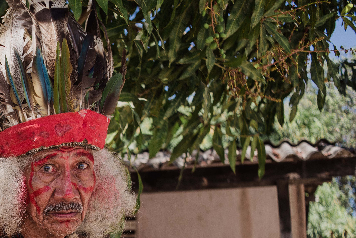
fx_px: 732
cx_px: -6
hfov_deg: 25.8
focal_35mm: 74
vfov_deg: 17.9
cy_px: 250
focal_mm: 35
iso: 100
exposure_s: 1/640
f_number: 3.5
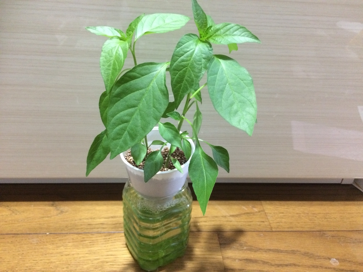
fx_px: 304
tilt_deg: -32.8
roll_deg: -4.1
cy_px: 136
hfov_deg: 61.7
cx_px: 182
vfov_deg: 48.2
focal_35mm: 29
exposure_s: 1/15
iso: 400
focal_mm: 4.15
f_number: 2.2
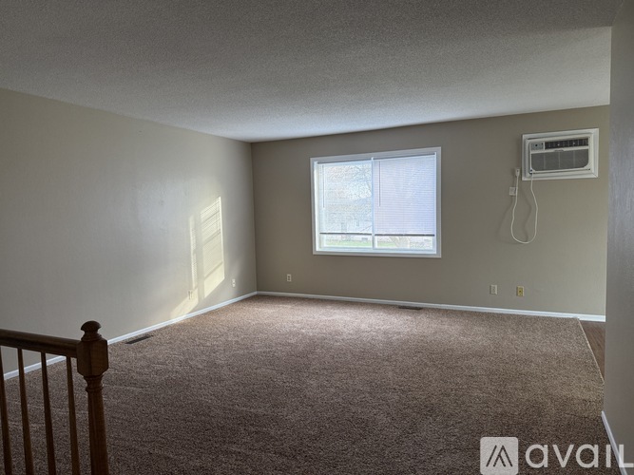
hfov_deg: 71.6
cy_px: 238
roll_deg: +1.4
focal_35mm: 24
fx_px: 439
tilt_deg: -4.0
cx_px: 317
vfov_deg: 56.8
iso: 200
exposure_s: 1/90
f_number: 1.78
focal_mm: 6.76
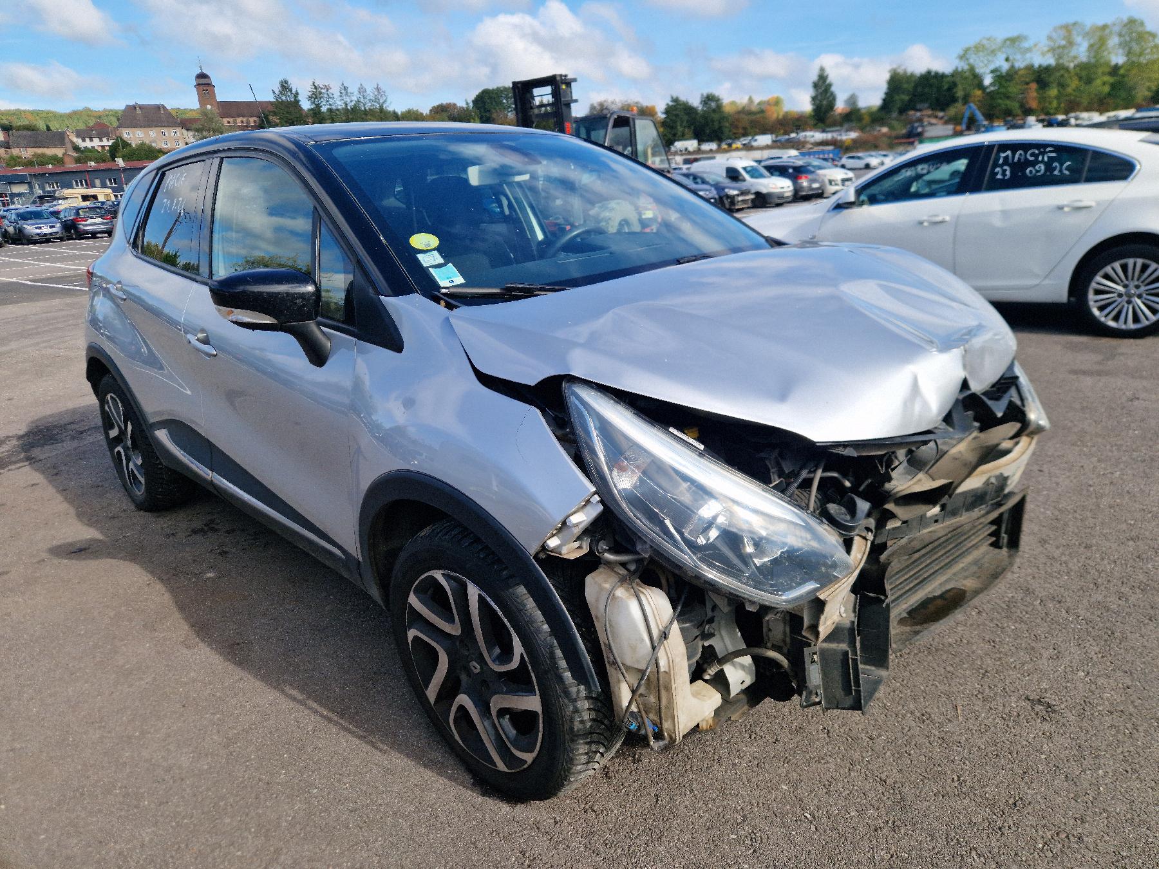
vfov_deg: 58.9
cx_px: 580
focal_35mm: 23
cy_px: 434
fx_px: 770
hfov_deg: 73.9
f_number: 1.8
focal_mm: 5.4
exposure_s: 1/1000
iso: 50
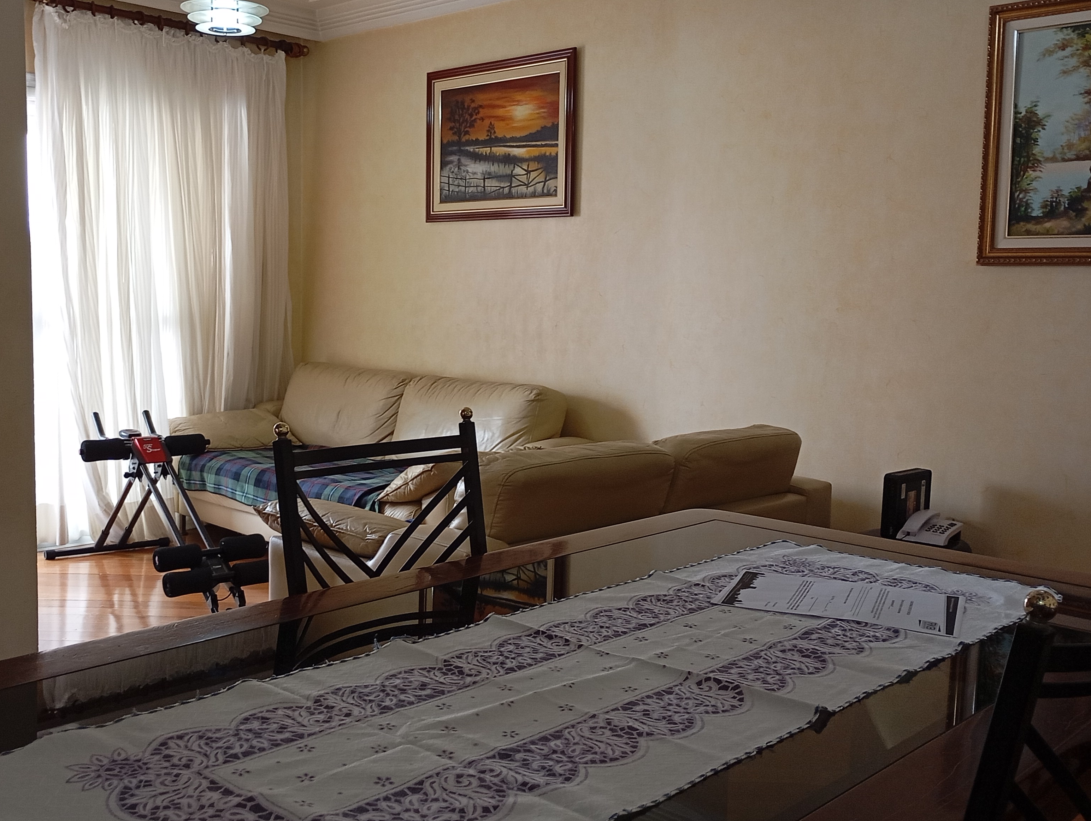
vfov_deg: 38.8
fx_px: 1168
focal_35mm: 37
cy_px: 403
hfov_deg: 49.8
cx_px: 450
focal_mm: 4.27
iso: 377
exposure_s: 1/30
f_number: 1.8
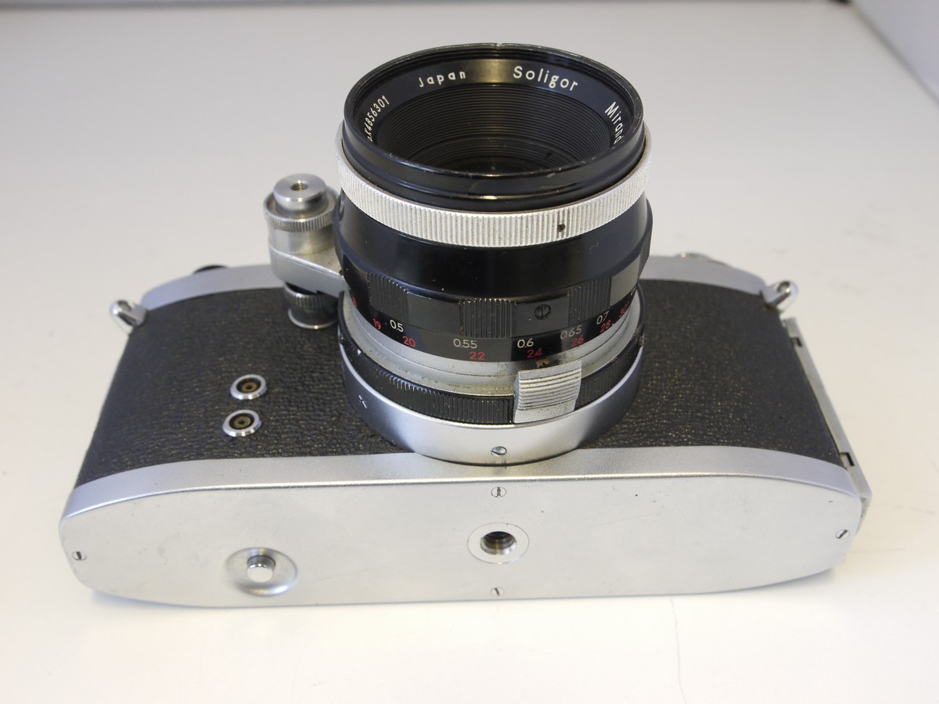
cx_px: 470
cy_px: 352
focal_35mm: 42
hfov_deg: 44.8
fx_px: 1139
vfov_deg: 34.3
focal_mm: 21
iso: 400
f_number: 8
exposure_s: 1/10
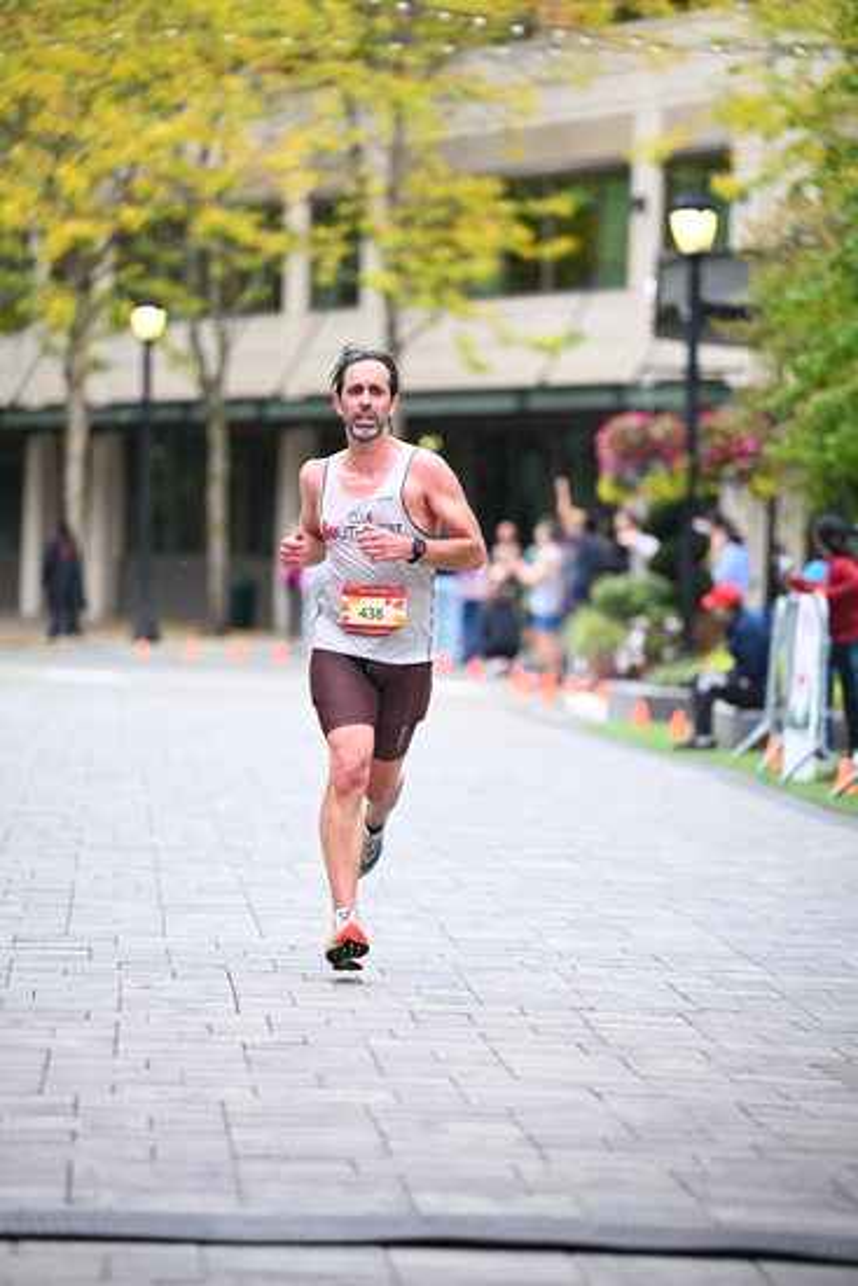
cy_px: 643
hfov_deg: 8.6
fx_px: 5716
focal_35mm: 160
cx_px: 429
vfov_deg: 12.8
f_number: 2.8
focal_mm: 160
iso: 1250
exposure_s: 1/1600
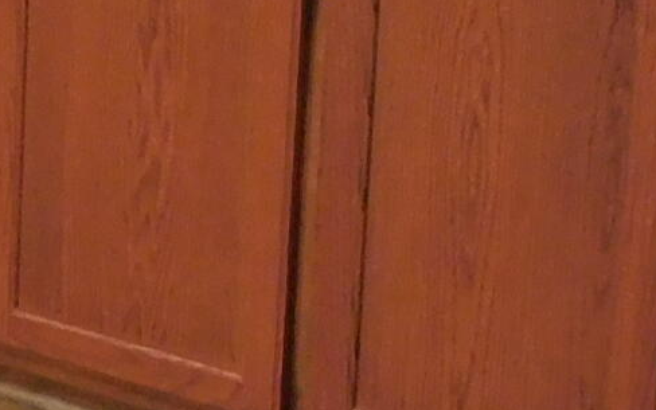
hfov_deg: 13.9
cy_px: -363
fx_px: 2682
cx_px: 280
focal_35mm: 150
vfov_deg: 8.4
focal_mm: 4
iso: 400
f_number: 3
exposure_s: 1/13
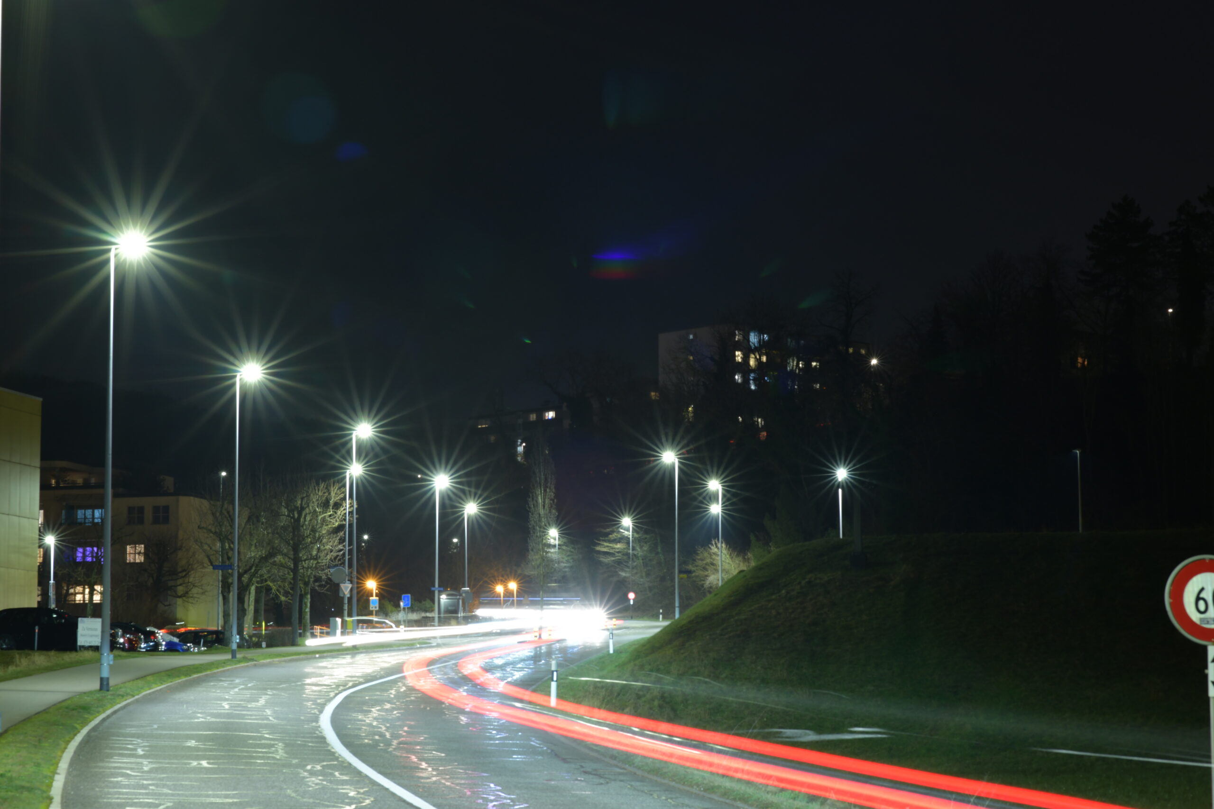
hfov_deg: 23.9
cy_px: 404
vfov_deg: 16.1
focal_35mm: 85
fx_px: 2866
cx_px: 607
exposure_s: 13
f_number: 14
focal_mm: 85
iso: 400
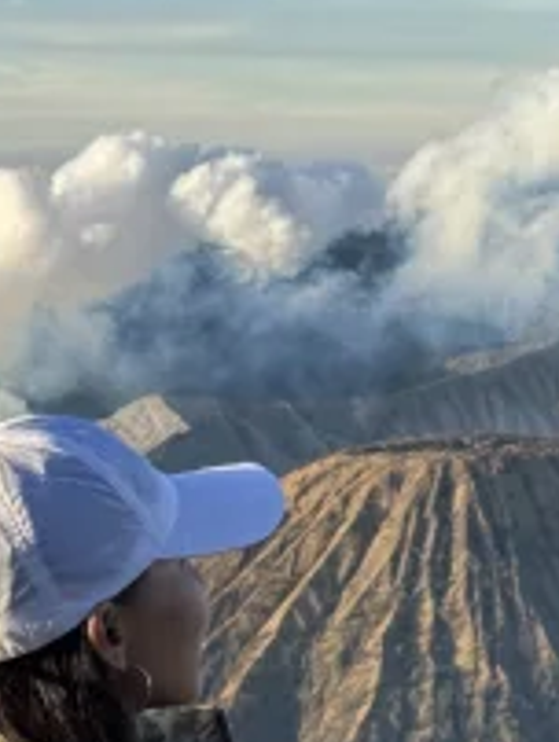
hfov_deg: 8.7
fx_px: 3674
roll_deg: +0.5
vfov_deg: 11.5
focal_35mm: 171
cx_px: 408
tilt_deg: -2.5
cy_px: 503
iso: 64
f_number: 1.78
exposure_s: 1/1114
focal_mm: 6.76
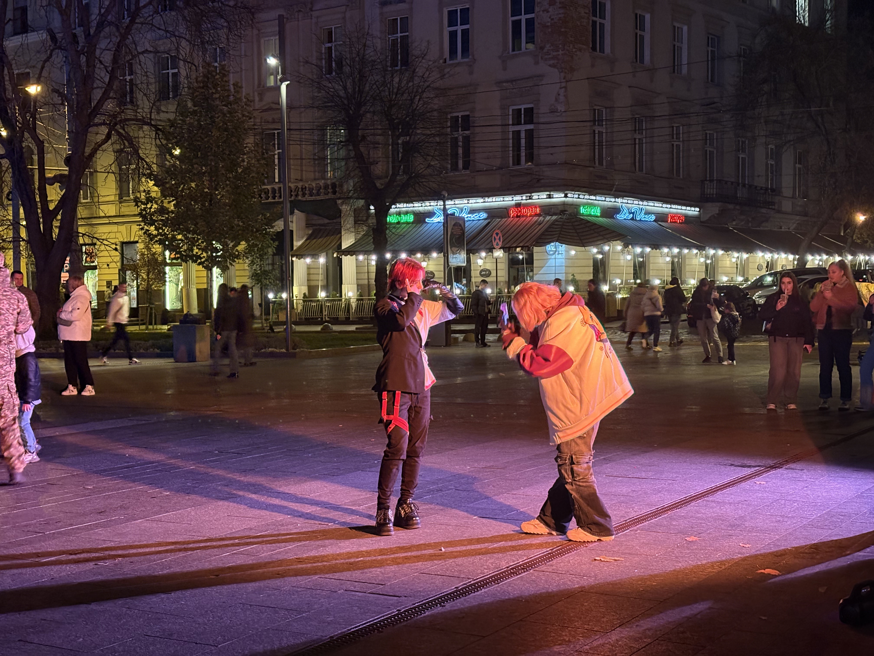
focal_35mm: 52
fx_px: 1313
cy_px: 328
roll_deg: +0.6
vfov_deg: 28.0
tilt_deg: -1.8
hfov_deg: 36.8
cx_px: 437
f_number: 1.6
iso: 320
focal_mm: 5.96
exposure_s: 1/20
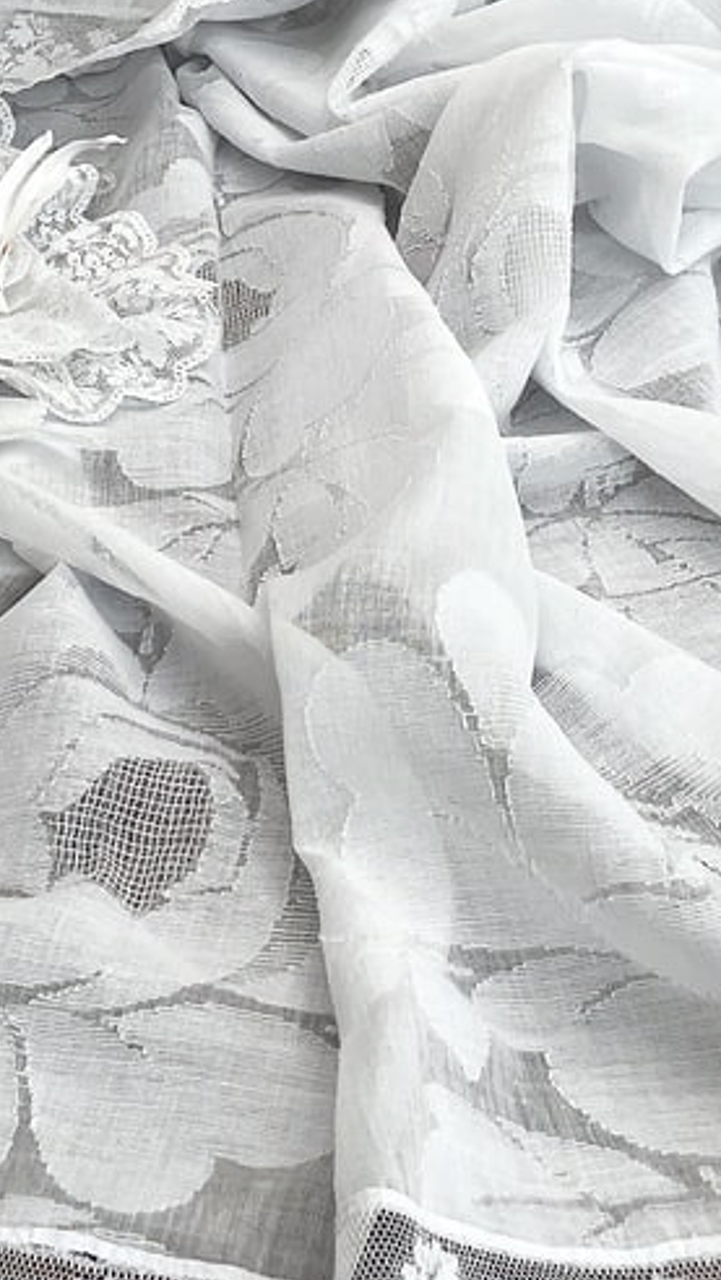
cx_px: 200
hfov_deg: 20.3
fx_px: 2004
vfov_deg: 34.2
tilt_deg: -31.1
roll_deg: +3.6
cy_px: 234
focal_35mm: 59
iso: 125
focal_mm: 4.2
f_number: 1.6
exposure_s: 1/101
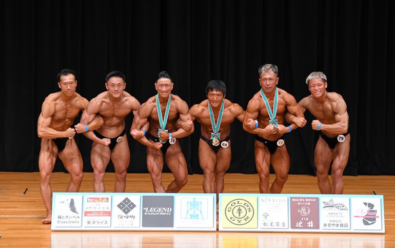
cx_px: 198
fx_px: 2229
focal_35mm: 207
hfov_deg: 10.1
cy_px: 128
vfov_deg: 6.3
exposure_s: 1/400
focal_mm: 135
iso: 3200
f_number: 5.6
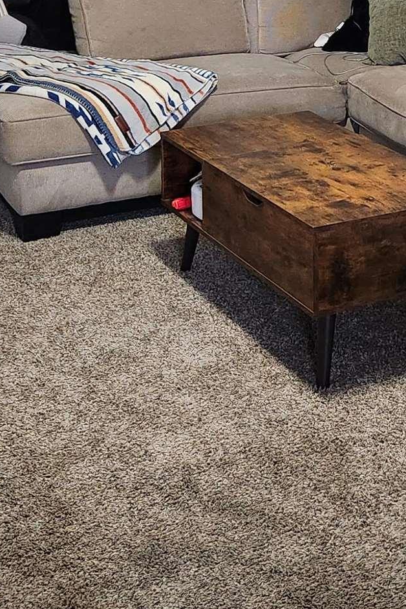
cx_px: 386
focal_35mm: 78
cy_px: -97
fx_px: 1319
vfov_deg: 23.9
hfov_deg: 17.2
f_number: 1.8
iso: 800
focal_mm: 5.4
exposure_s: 1/120
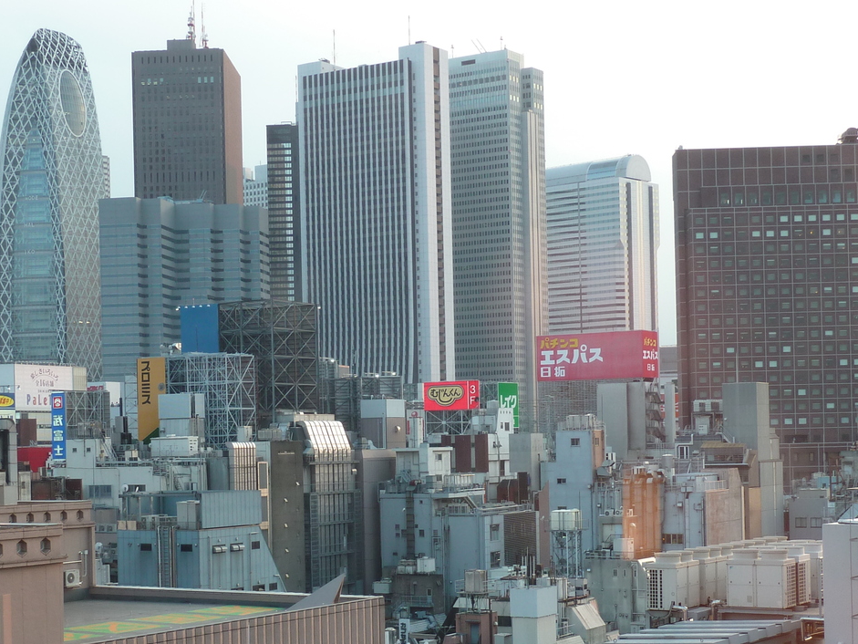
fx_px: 1686
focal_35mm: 68
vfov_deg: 21.5
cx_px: 360
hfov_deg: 28.5
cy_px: 460
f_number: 3.6
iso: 80
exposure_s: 1/50
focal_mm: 6.5
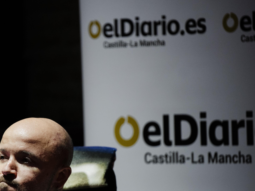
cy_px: 115
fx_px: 2438
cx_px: 100
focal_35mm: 331
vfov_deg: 4.5
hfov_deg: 6.0
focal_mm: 200
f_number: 2.8
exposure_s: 1/250
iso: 3200
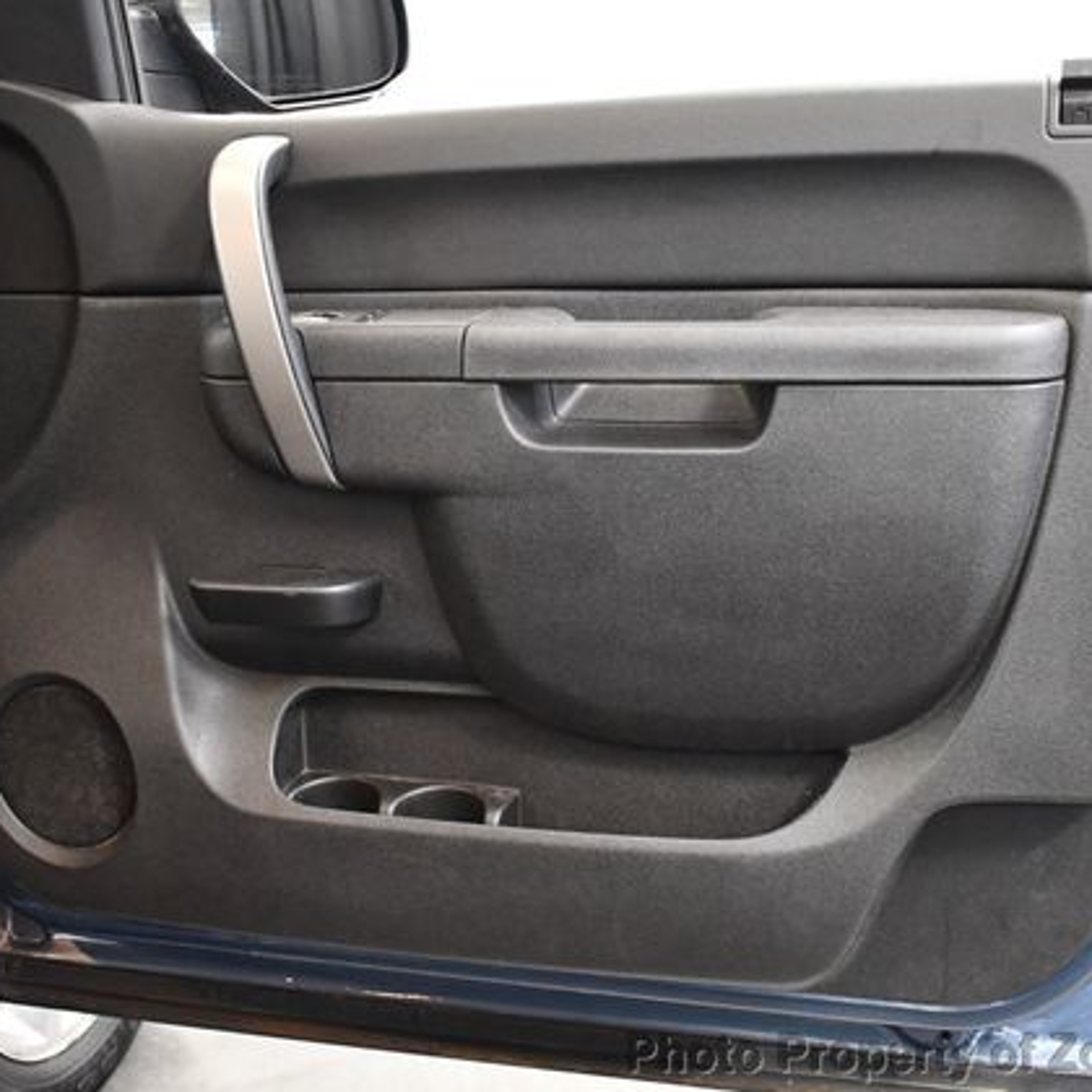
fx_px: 1570
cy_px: 549
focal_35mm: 44
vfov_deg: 38.3
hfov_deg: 38.3
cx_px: 595
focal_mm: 23
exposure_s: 1/60
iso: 5000
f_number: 3.8
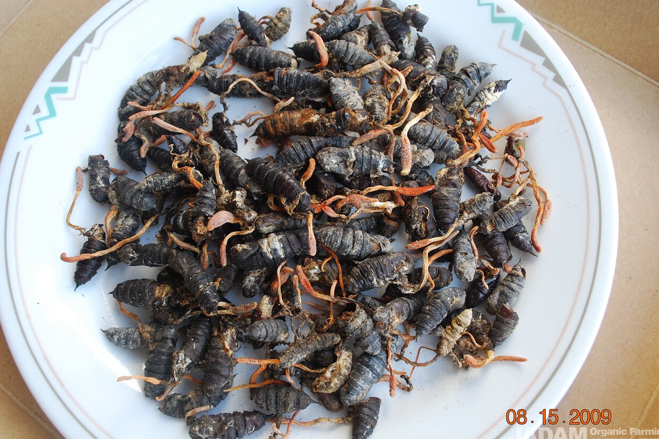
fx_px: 567
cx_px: 336
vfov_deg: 42.3
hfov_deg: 60.3
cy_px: 224
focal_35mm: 31
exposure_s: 1/200
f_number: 8
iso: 800
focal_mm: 20
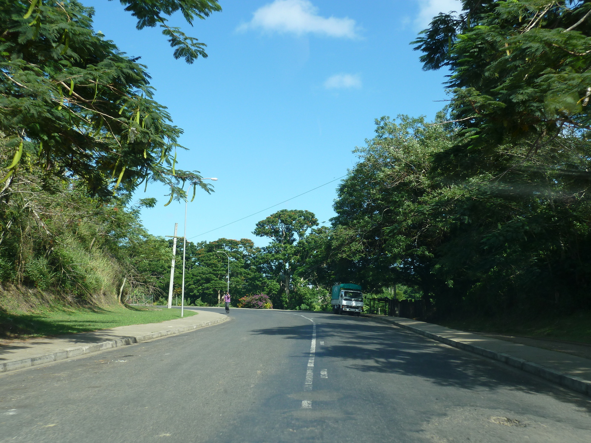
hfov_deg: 52.6
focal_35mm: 35
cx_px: 296
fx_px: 598
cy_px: 222
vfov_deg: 40.7
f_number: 4
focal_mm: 5.7
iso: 80
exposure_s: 1/320
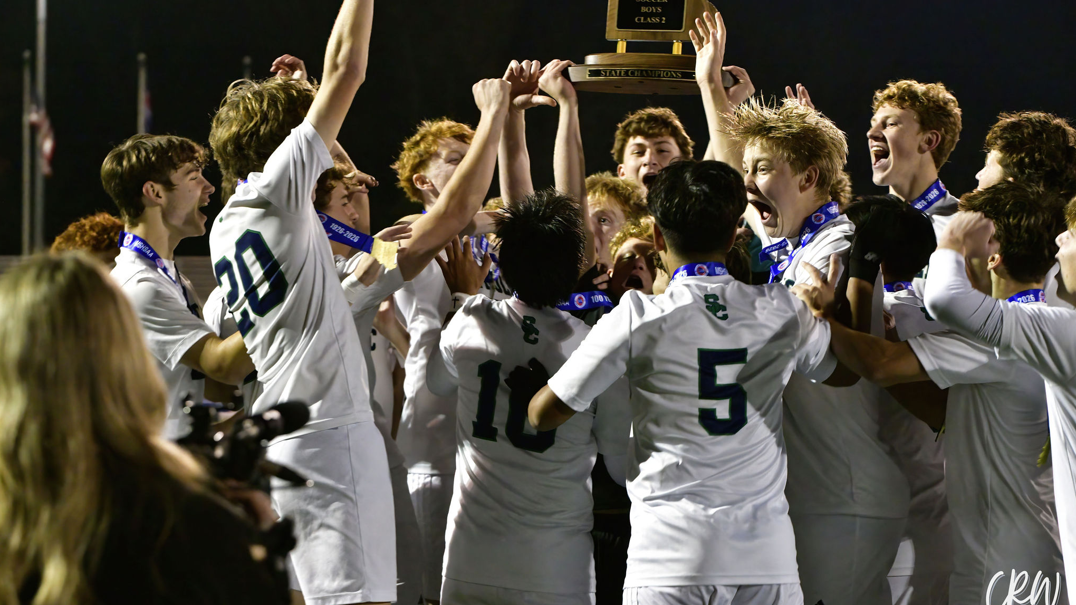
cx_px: 537
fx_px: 3480
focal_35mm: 122
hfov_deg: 17.6
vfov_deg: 9.9
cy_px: 267
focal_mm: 116
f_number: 5.6
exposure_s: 1/500
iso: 20000
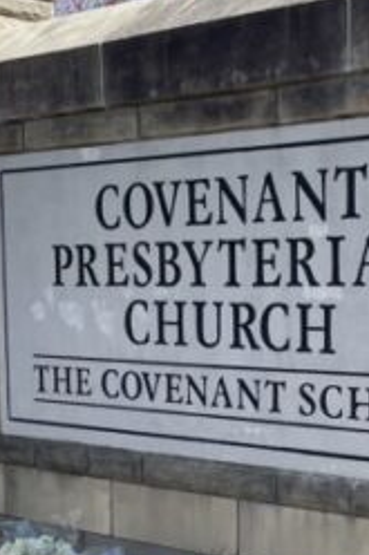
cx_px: 400
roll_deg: +1.6
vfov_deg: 26.3
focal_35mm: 76
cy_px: 416
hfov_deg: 17.4
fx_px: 1170
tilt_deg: -6.5
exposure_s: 1/1319
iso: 32
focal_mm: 4.2
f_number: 1.6
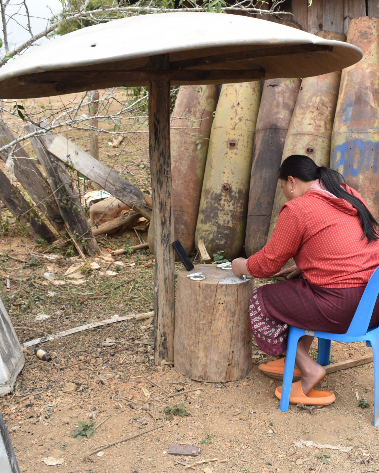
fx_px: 603
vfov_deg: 42.9
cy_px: 232
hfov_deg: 34.5
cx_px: 256
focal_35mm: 43
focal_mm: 20
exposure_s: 1/250
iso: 200
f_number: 6.3
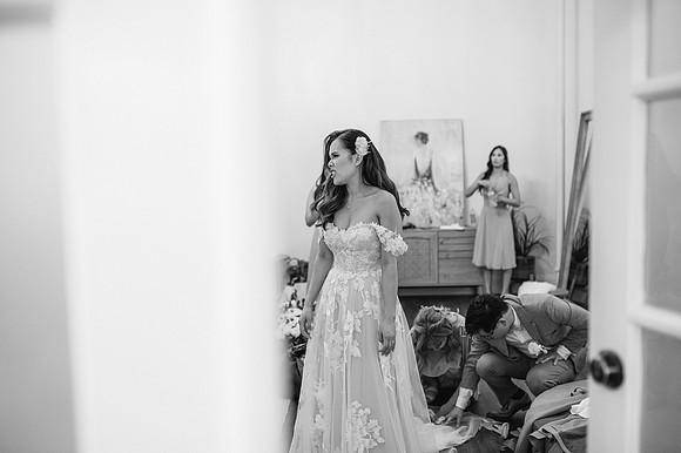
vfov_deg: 37.8
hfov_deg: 54.5
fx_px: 662
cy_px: 226
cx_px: 340
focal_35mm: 35
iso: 800
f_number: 2
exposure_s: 1/125
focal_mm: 35
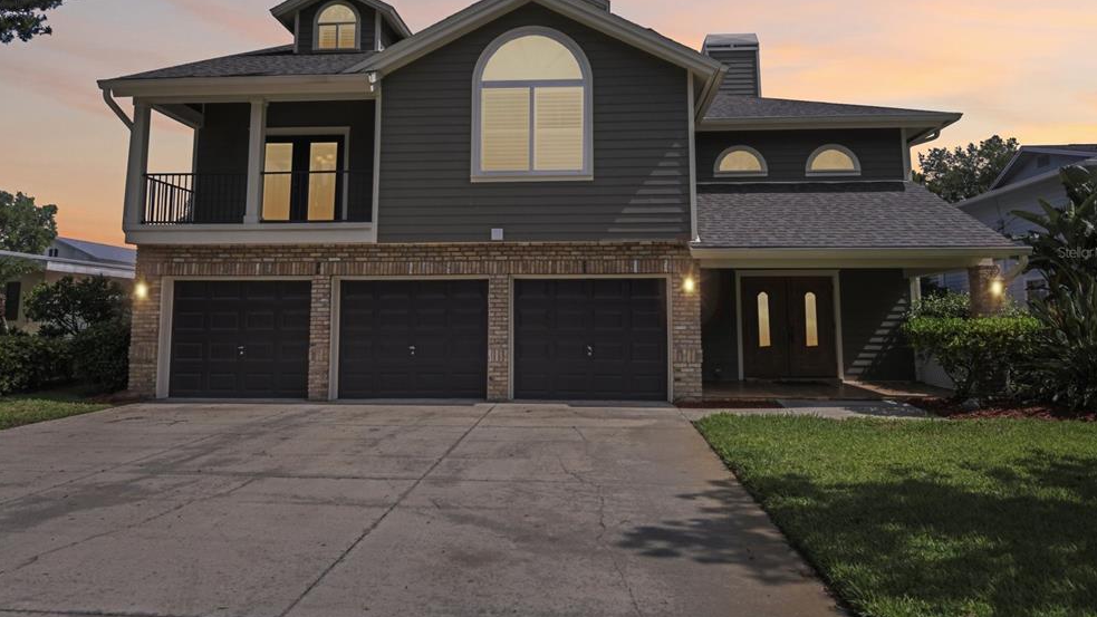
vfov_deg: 47.5
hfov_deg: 76.3
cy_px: 252
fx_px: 698
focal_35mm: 24
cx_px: 550
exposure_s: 1/1250
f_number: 8
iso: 400
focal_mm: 22
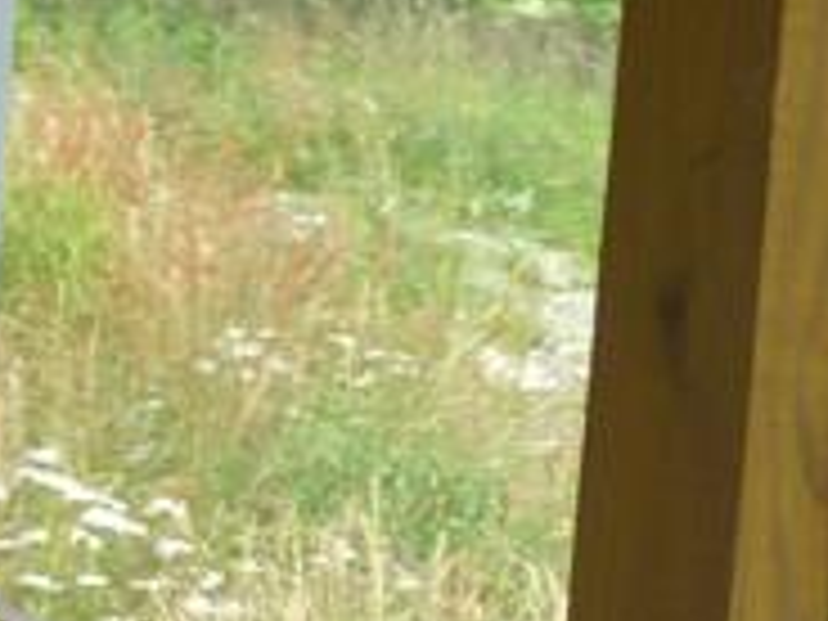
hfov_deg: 9.4
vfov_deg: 7.6
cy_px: 212
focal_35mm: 195
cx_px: -932
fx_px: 4664
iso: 80
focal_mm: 6.3
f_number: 3.5
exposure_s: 1/125
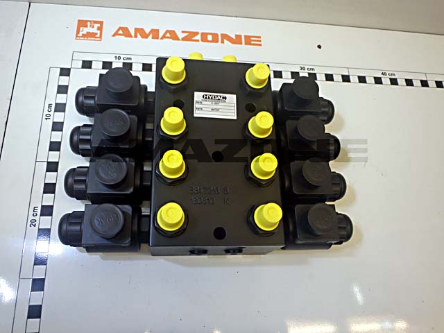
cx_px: 222
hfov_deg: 63.4
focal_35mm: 28
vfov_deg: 49.7
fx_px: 359
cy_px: 166
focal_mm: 5
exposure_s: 1/30
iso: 200
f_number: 3.9
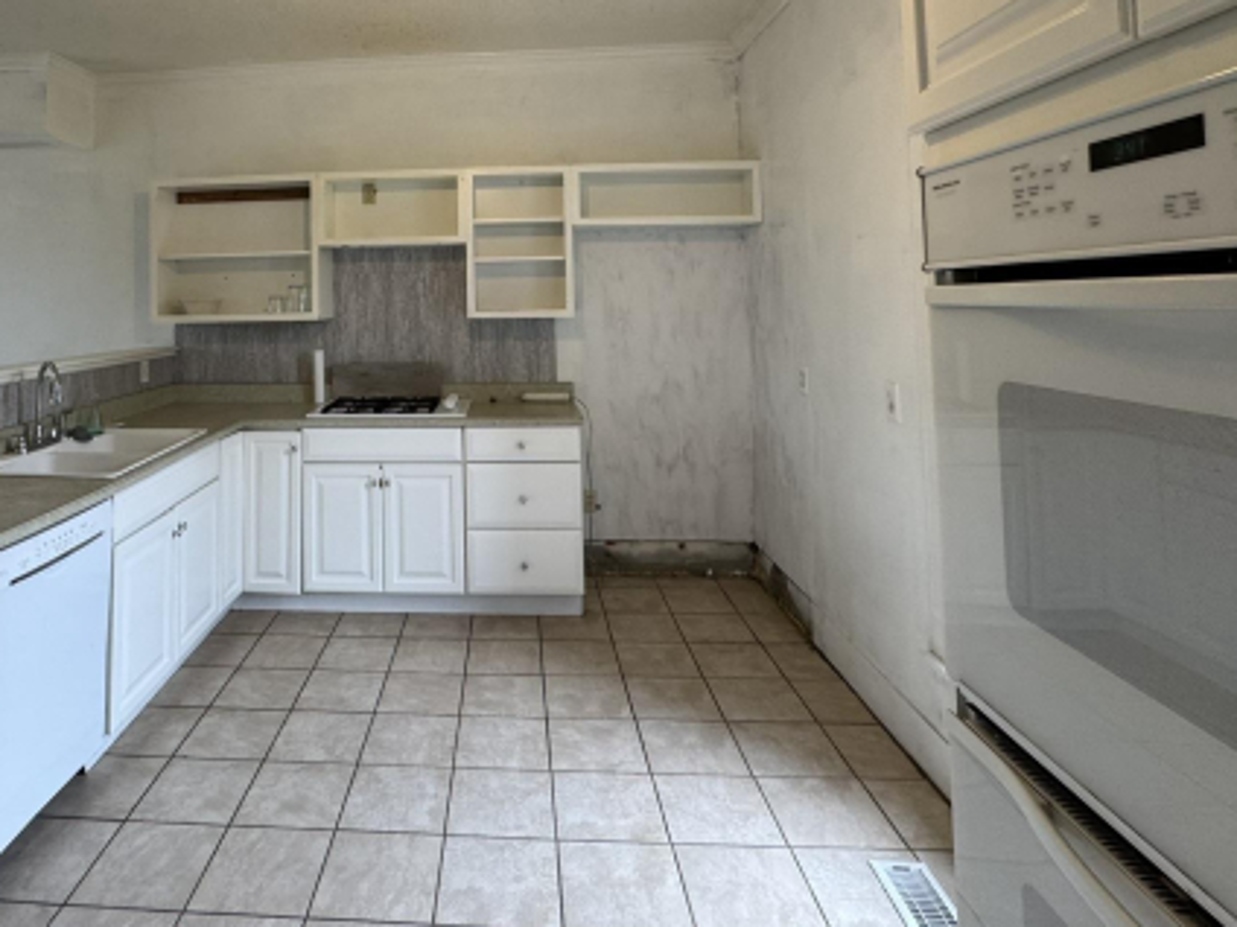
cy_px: 268
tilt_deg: +3.0
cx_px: 445
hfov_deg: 74.7
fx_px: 786
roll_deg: +0.3
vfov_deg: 58.8
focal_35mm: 22
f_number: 2.2
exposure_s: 1/120
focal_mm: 2.22
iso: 125
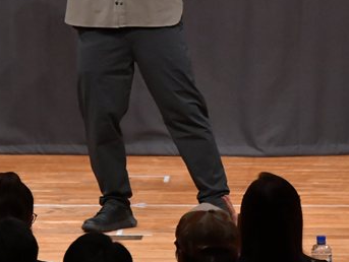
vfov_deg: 2.7
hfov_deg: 3.6
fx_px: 5581
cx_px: 135
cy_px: 27
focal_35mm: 553
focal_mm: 170
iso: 7200
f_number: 5.6
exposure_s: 1/400
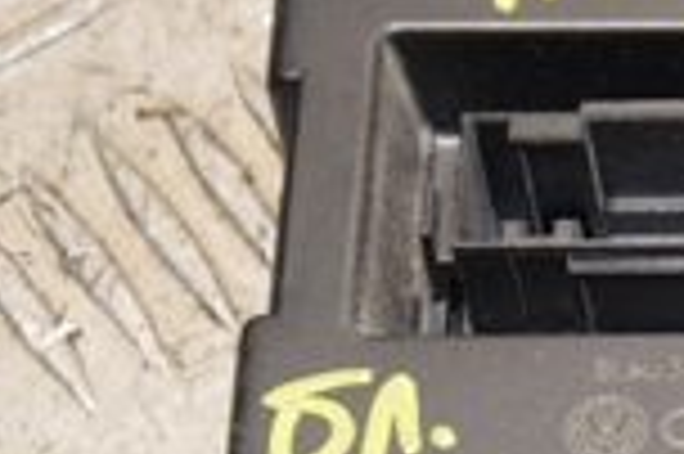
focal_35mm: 366
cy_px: 625
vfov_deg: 3.7
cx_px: 1148
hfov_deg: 5.6
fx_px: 6946
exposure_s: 1/125
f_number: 5
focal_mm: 58
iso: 800
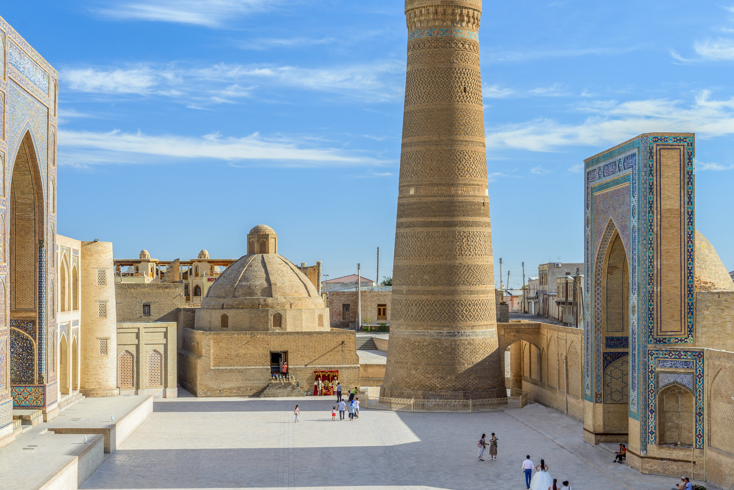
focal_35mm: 56
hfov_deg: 34.5
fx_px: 1142
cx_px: 147
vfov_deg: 24.1
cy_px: 172
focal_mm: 32
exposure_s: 1/40
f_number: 10
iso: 100
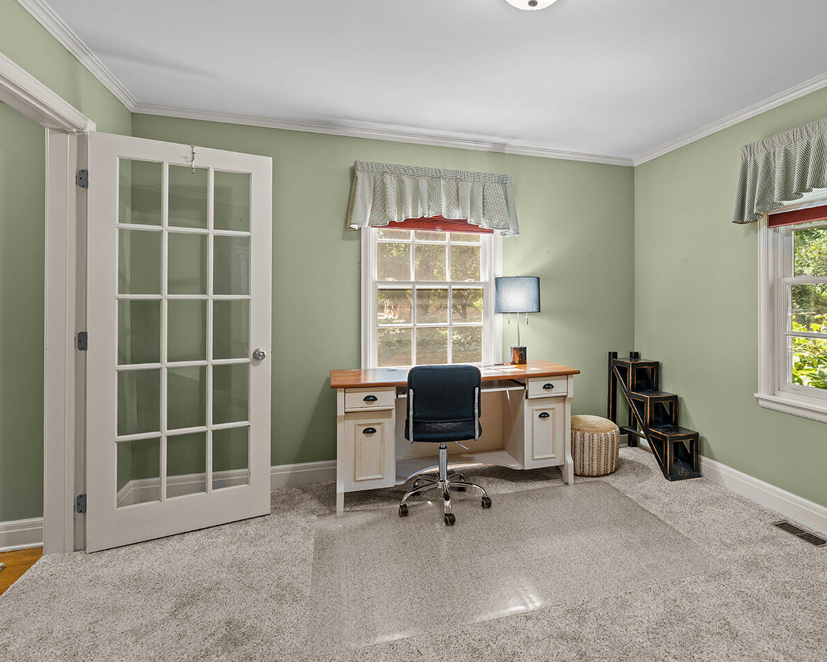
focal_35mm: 20
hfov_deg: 79.3
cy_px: 309
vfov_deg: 68.0
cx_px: 503
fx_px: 490
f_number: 3.2
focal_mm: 16
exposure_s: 1/30
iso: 400
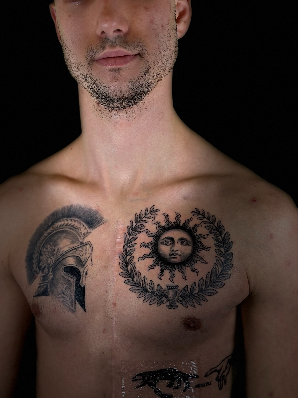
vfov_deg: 39.7
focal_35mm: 48
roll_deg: -0.7
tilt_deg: -6.4
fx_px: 551
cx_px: 149
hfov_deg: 30.3
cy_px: 199
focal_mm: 6.86
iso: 80
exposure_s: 1/121
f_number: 1.78
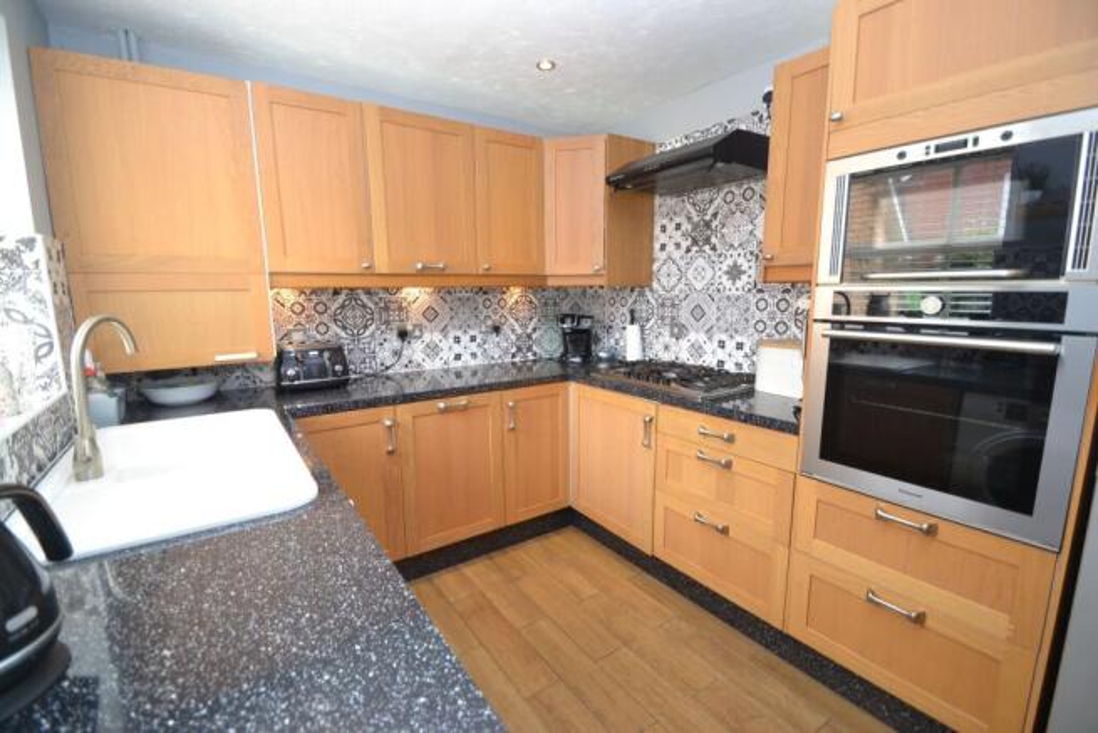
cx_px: 549
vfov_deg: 77.4
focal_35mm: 15
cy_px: 366
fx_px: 458
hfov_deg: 100.4
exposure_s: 1/60
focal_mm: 10
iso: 400
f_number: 3.5
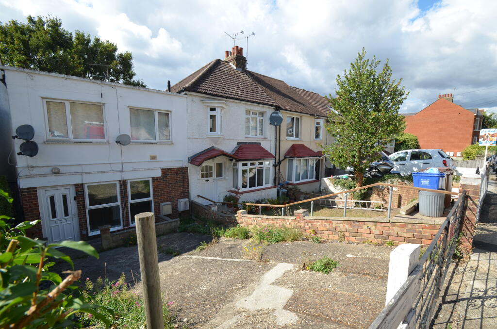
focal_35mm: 15
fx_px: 207
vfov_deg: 77.1
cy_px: 164
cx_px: 248
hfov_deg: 100.5
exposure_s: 1/250
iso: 160
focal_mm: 10
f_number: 8
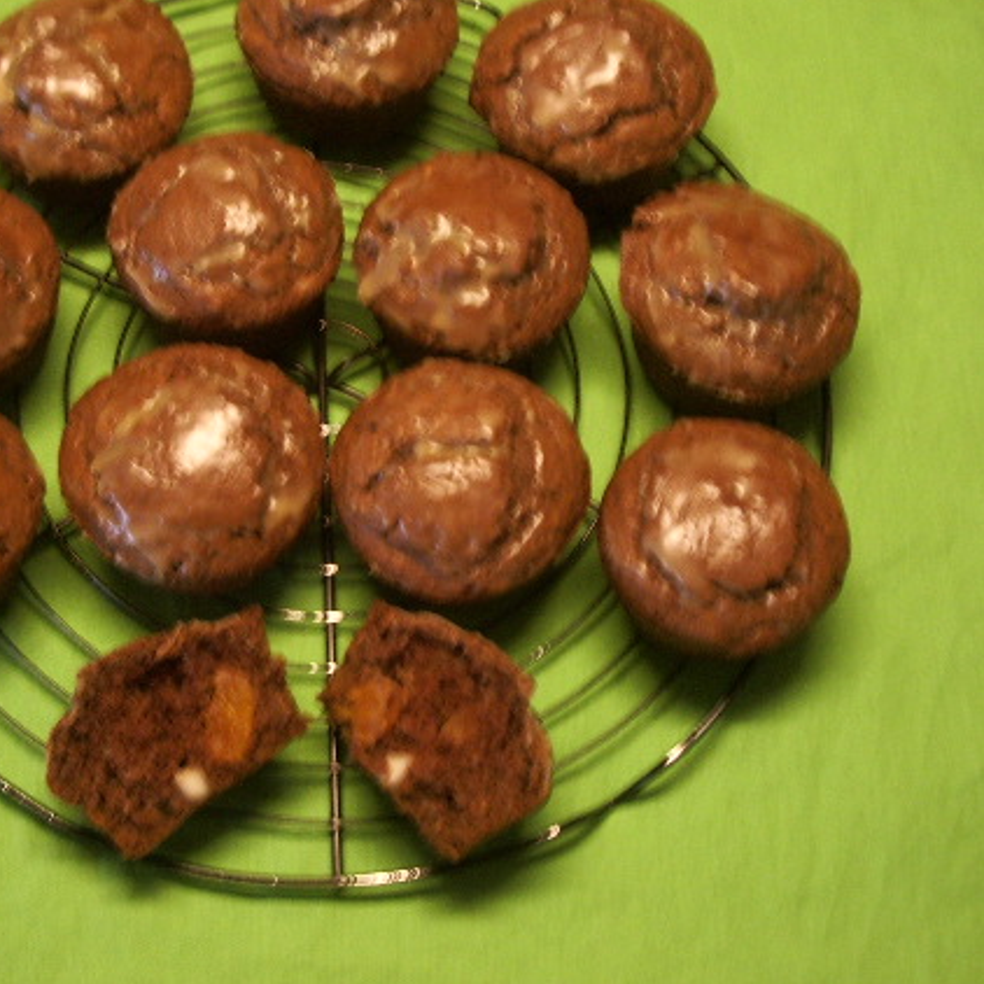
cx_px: 340
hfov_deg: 30.9
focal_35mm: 55
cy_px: 431
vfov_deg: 31.1
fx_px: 1769
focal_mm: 6.8
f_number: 2.8
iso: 200
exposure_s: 1/15
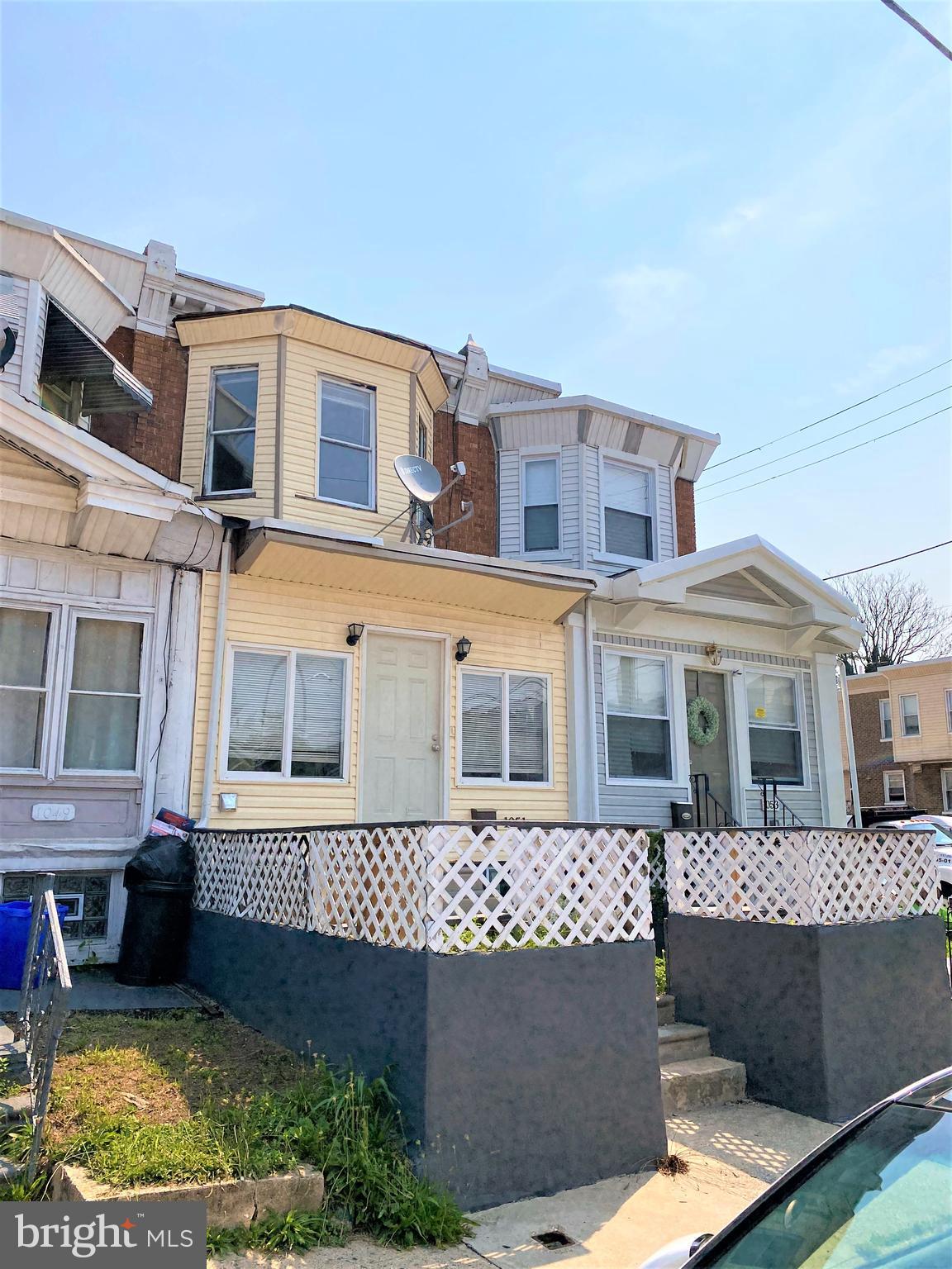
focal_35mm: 26
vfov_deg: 67.3
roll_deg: +1.2
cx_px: 476
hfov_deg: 53.1
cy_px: 634
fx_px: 953
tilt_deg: +11.7
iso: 32
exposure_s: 1/6757
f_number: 1.8
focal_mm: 4.25
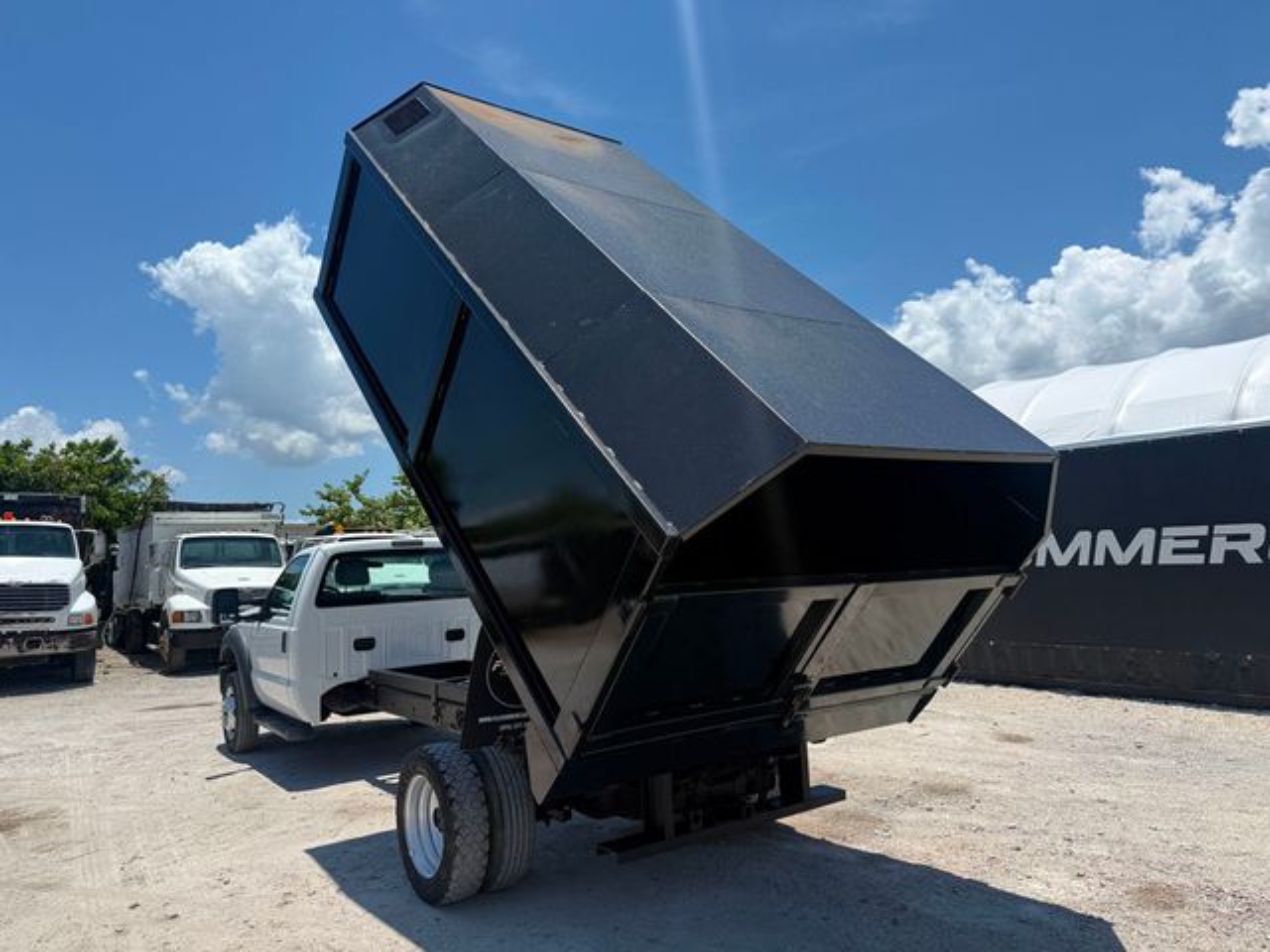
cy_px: 476
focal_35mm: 24
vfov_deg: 56.8
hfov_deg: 71.6
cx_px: 635
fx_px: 881
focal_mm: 6.76
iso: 80
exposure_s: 1/5714
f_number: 1.78
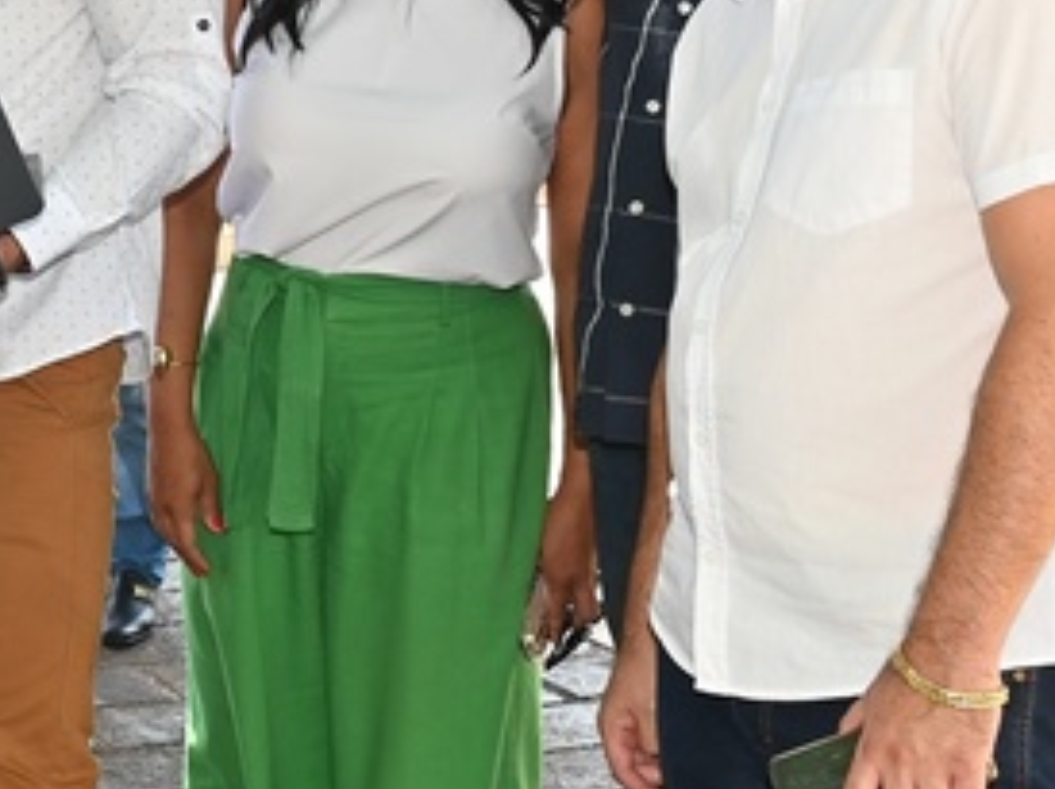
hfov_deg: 19.0
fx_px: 2984
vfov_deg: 15.0
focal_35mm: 98
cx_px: -189
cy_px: 206
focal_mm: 31
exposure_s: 1/200
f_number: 8
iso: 900
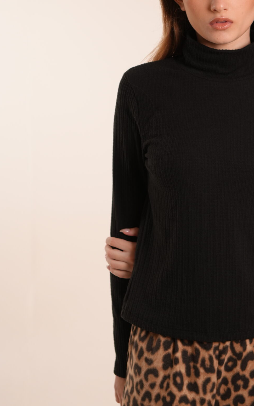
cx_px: 217
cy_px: 151
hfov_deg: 15.4
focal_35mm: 84
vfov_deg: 24.6
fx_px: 930
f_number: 2.8
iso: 400
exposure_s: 1/125
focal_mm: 50
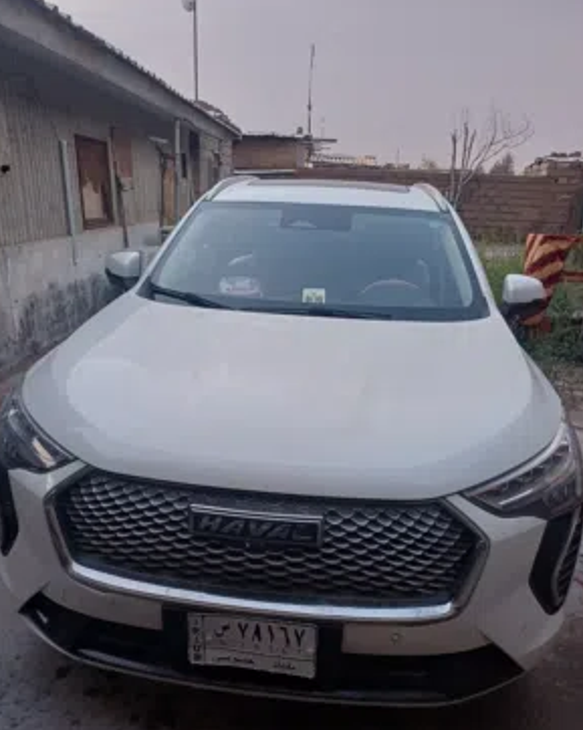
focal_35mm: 27
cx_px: 288
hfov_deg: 53.1
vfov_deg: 64.0
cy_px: 395
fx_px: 583
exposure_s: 1/50
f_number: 1.8
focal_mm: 4.65
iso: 400
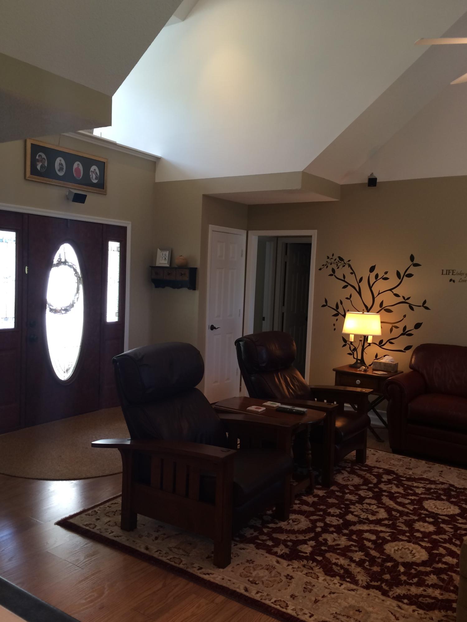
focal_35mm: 29
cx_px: 234
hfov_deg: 48.2
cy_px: 311
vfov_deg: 61.7
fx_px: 522
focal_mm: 4.15
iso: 50
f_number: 2.2
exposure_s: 1/30
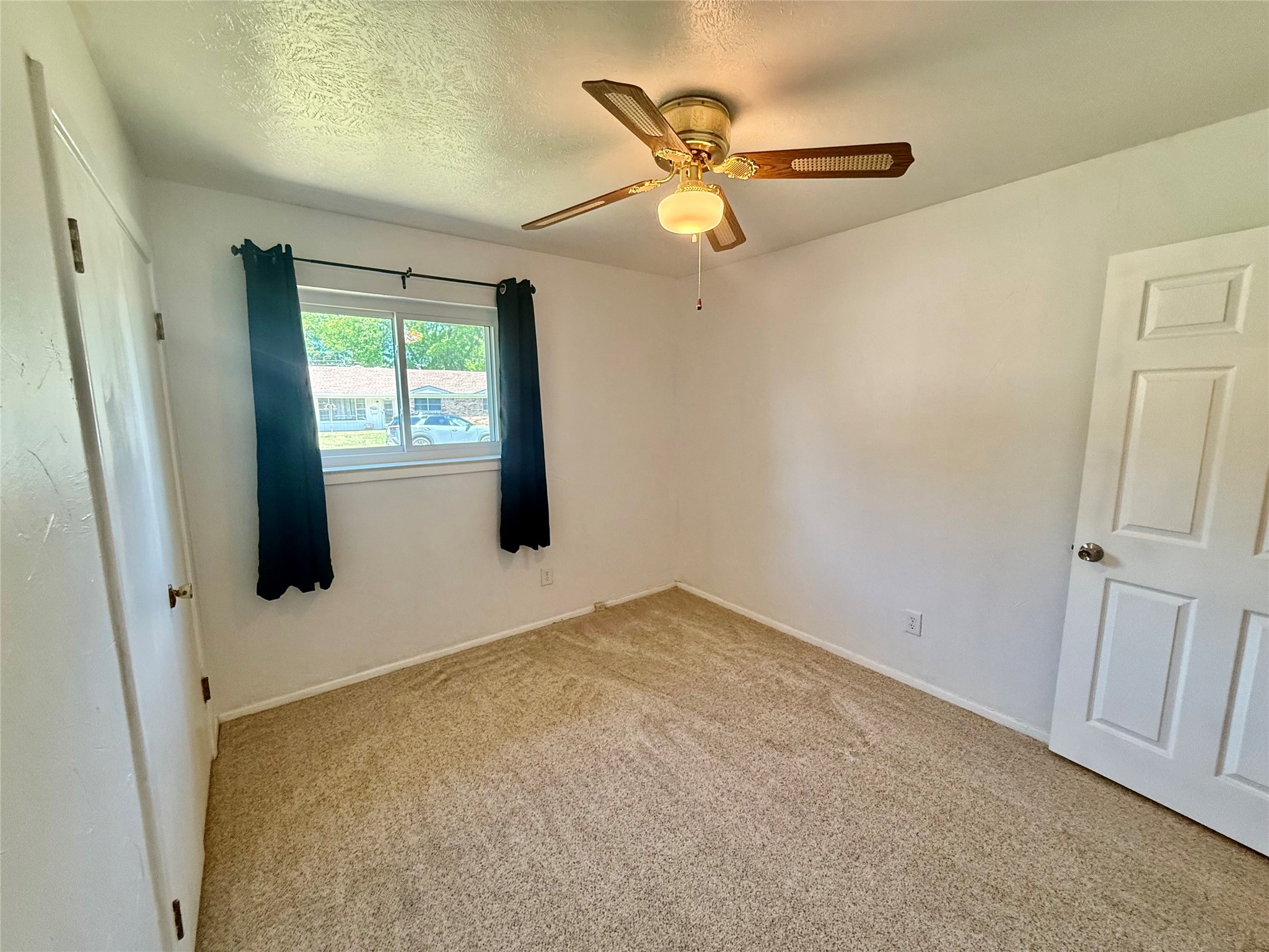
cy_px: 476
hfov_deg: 102.1
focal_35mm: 14
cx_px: 634
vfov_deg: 85.7
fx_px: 513
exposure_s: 1/120
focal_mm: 2.22
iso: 320
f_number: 2.2
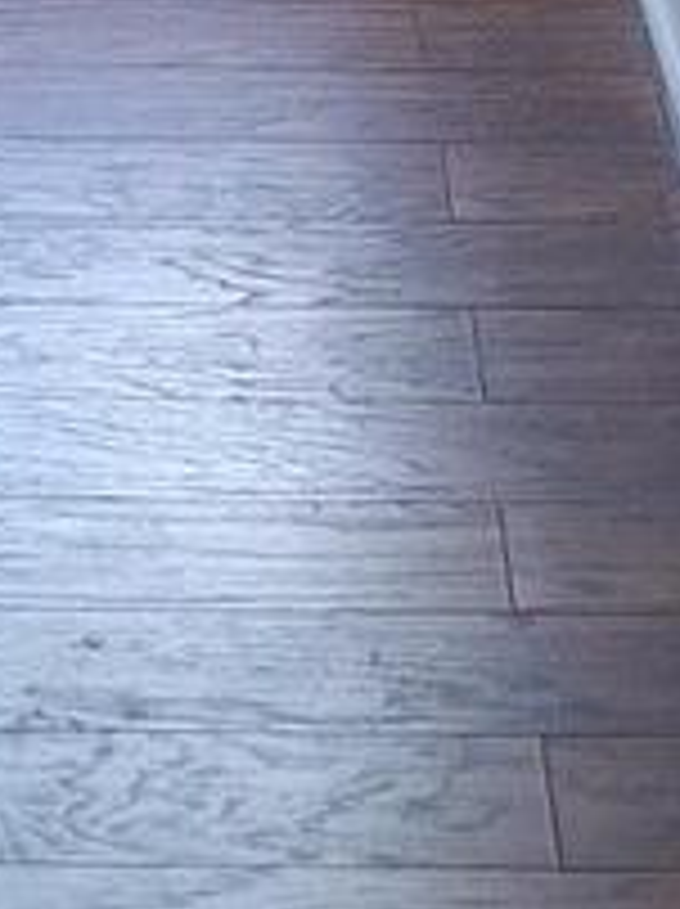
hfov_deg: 8.4
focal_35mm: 175
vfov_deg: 9.9
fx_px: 4593
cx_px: -176
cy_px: -1318
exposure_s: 1/40
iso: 80
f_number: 1.8
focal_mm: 5.54
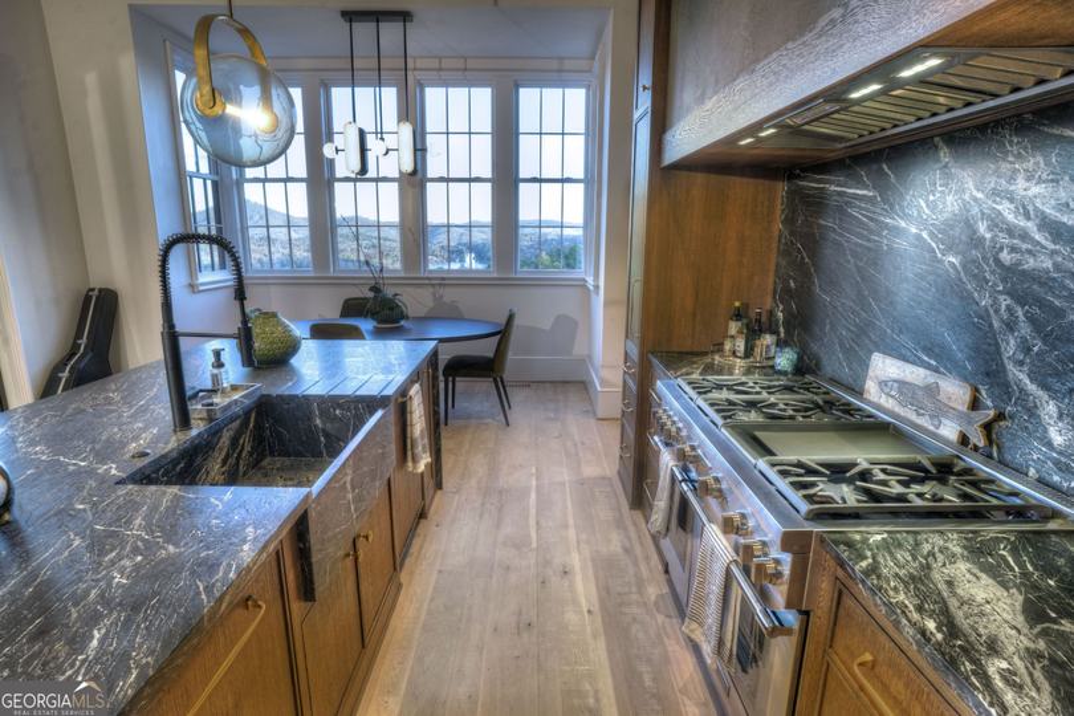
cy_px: 358
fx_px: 537
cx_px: 537
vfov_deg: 67.4
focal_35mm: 18
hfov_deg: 90.0
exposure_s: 1/20
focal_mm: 18
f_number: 8
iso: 500
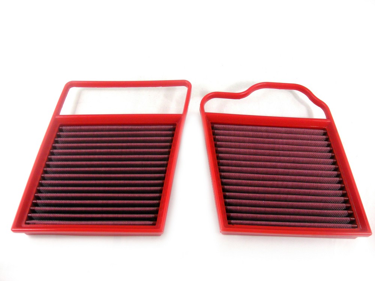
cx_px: 188
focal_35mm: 35
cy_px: 140
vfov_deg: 40.7
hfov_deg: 52.6
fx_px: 379
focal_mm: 5.7
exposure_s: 1/55.2
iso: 205
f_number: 2.8
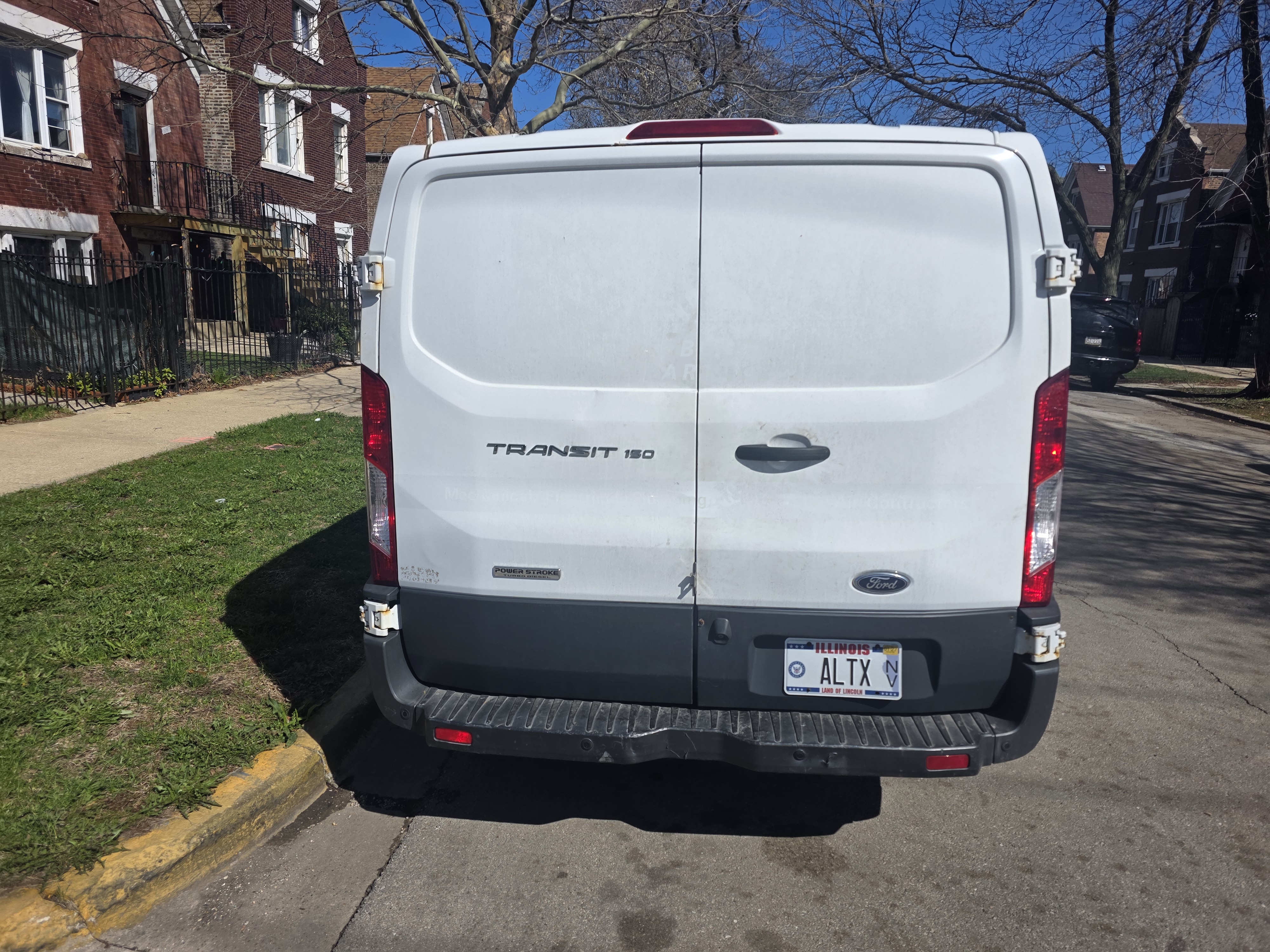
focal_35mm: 23
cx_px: 635
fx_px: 844
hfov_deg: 73.9
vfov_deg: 58.9
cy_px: 476
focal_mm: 6.3
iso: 50
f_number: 1.7
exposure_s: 1/7944
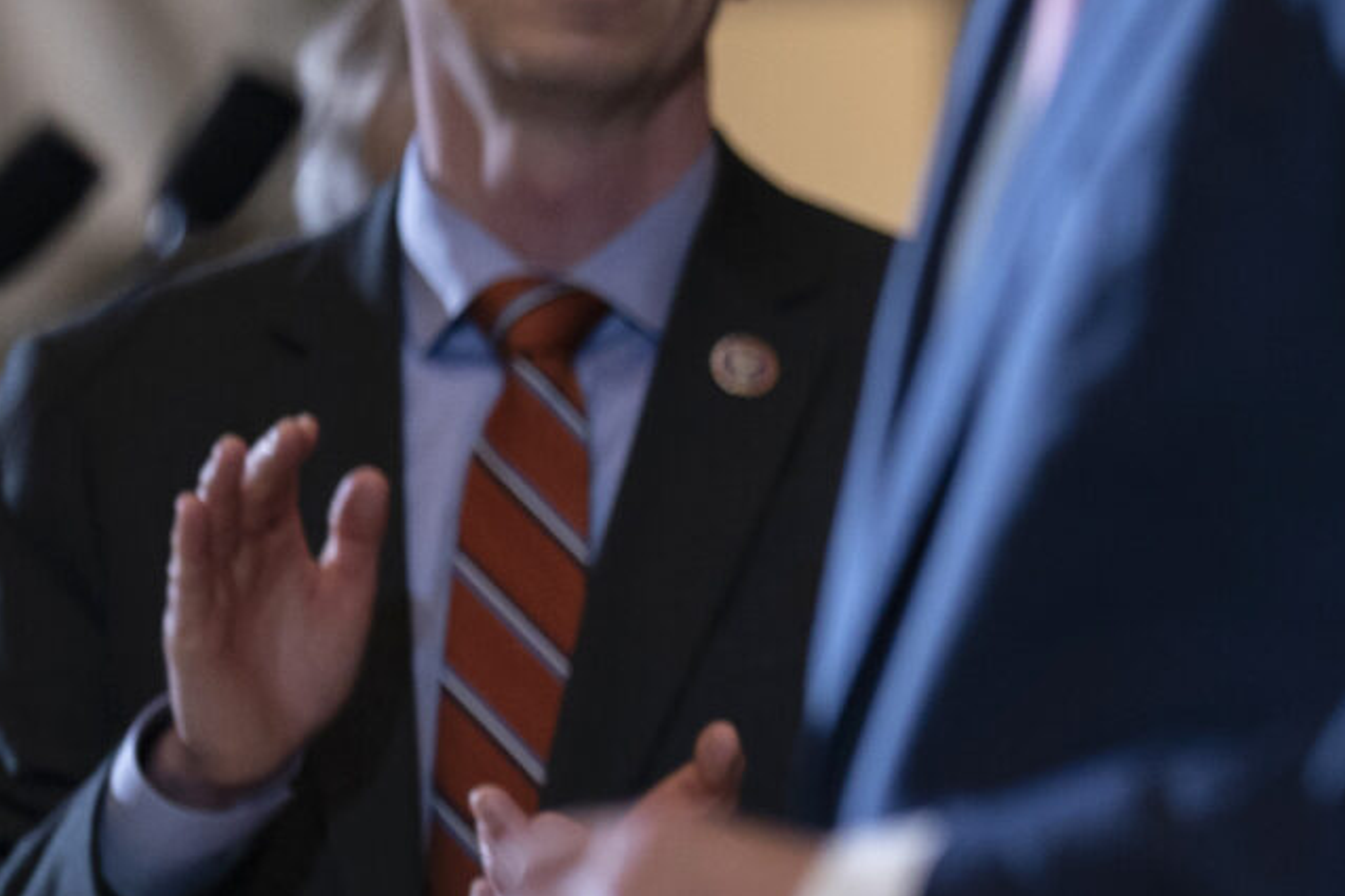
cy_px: 311
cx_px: 2513
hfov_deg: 3.8
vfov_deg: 2.5
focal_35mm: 542
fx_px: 20243
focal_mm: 135
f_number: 1.8
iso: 1600
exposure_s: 1/400
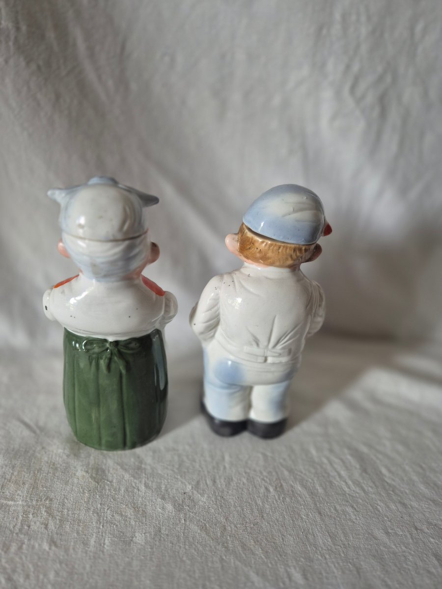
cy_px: 294
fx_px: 392
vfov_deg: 73.9
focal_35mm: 23
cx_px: 221
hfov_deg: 58.9
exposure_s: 1/100
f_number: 1.8
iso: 320
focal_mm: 5.4
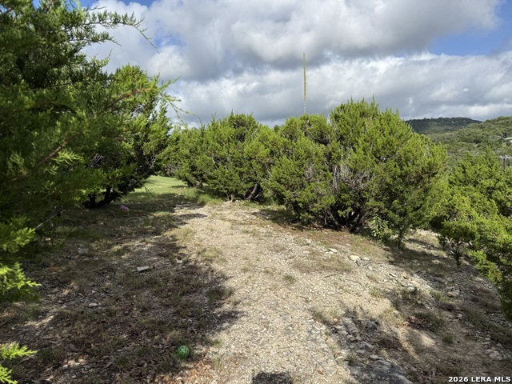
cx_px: 256
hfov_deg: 71.6
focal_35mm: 24
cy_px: 192
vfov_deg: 56.8
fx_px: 355
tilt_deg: -6.8
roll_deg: +1.6
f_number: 1.78
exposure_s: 1/5319
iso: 80
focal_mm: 6.76
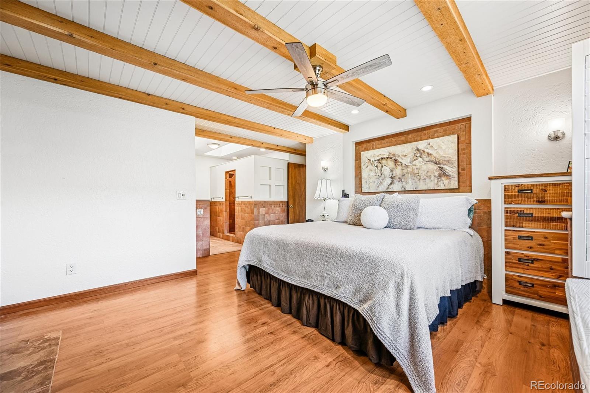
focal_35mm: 14
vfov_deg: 81.2
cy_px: 196
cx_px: 295
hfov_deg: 104.3
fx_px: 229
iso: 360
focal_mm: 14
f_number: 8
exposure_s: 1/15
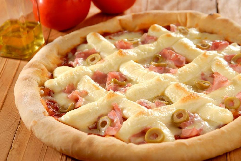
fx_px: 824
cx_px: 120
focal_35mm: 123
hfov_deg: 16.6
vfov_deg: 11.2
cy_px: 80
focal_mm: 82
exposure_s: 1/60
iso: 100
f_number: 8
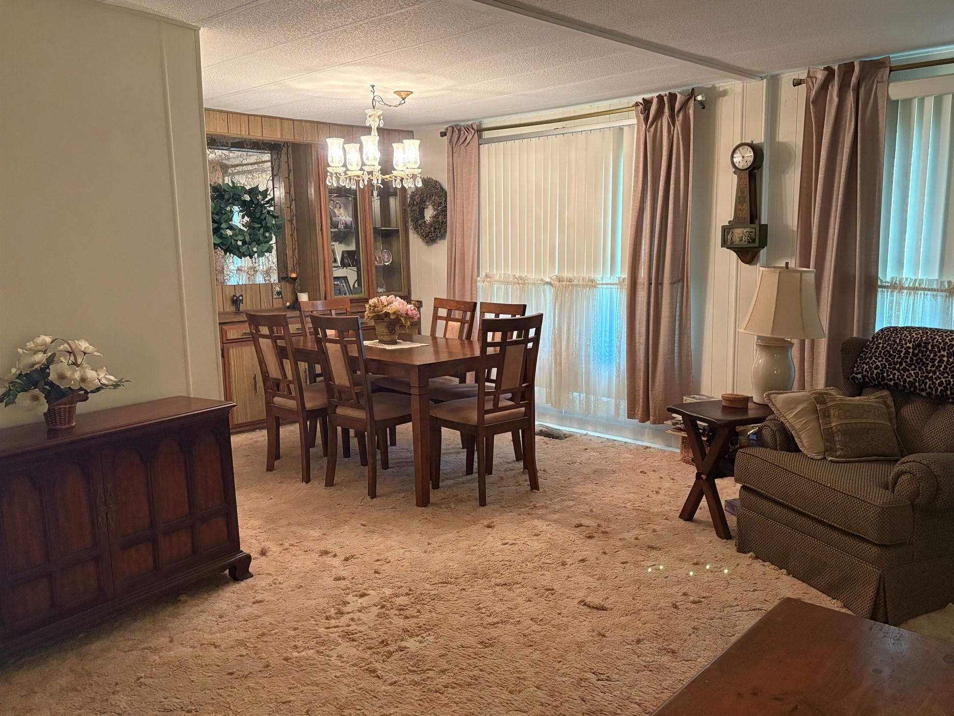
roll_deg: -0.1
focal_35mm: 29
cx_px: 532
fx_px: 799
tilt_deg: -7.7
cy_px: 361
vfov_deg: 48.2
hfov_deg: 61.5
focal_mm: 5.96
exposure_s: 1/60
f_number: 1.6
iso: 400
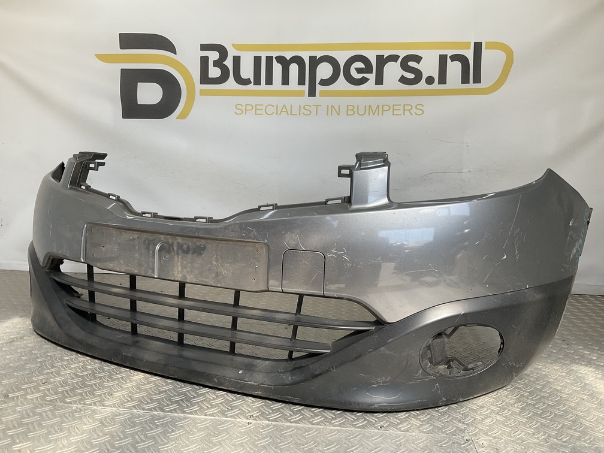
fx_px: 506
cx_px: 302
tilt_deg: -8.4
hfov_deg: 61.7
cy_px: 226
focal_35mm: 29
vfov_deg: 48.2
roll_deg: -1.7
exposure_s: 1/344
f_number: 1.8
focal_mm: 3
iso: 16
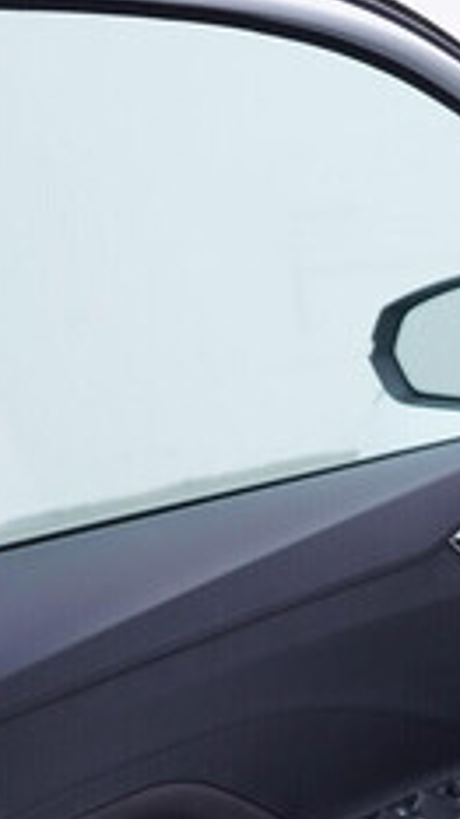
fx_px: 1931
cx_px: 748
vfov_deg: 23.7
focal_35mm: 89
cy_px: 603
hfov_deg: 12.7
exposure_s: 1/60
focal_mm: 24
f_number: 3.2
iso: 125
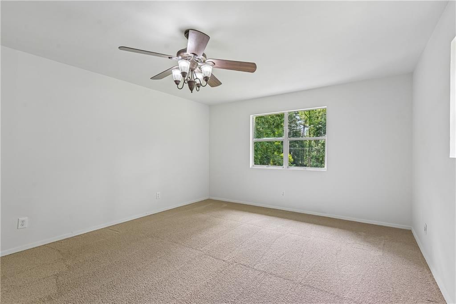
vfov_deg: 73.7
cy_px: 152
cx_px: 228
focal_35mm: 16
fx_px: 203
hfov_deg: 96.8
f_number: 8
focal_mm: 16
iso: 220
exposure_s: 1/15
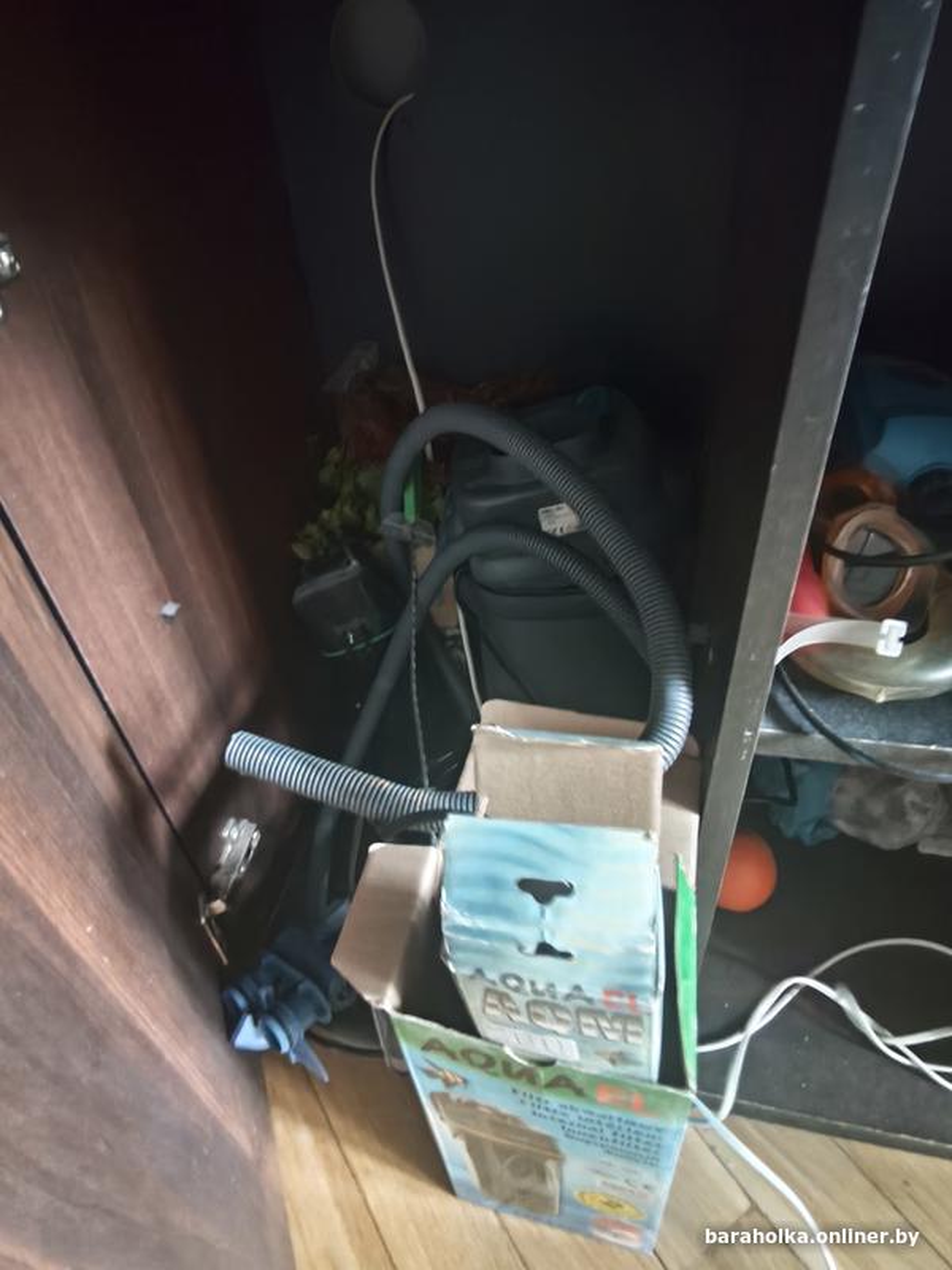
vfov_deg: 79.0
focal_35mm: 21
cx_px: 476
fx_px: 770
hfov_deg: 63.4
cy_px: 635
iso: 4000
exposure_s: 1/7.69
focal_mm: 1.91
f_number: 2.2
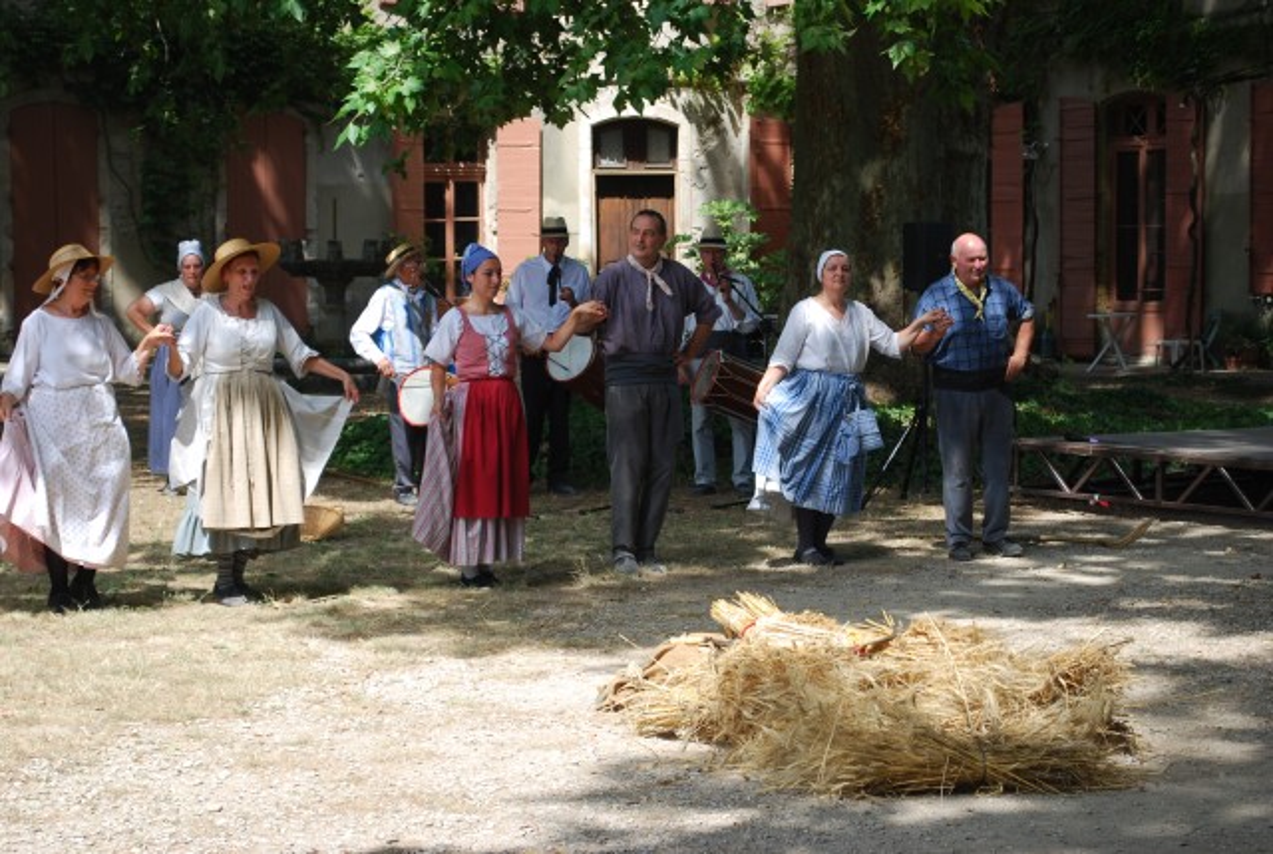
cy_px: 427
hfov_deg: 24.6
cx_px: 636
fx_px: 2922
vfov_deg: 16.6
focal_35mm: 82
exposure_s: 1/160
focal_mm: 55
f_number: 6.3
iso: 100
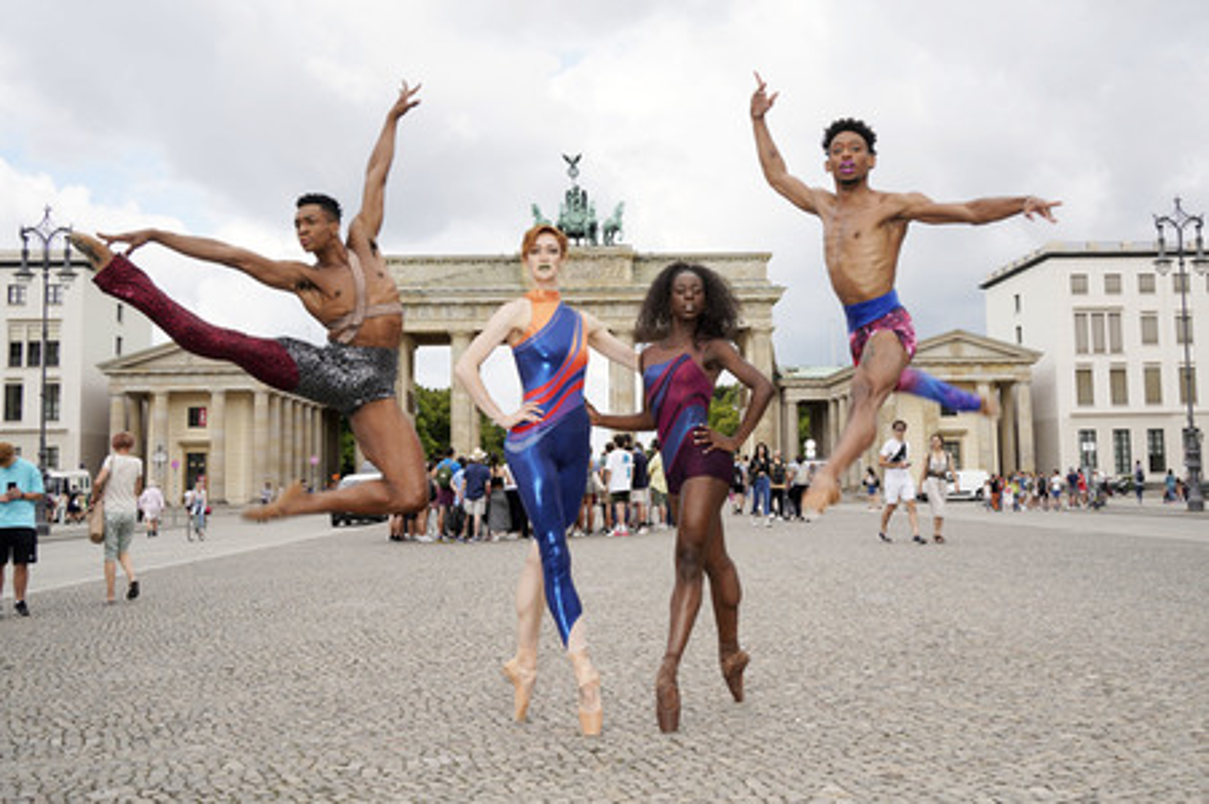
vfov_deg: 39.9
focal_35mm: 33
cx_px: 604
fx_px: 1107
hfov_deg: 57.3
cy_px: 402
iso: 100
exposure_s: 1/200
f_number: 7.1
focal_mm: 33
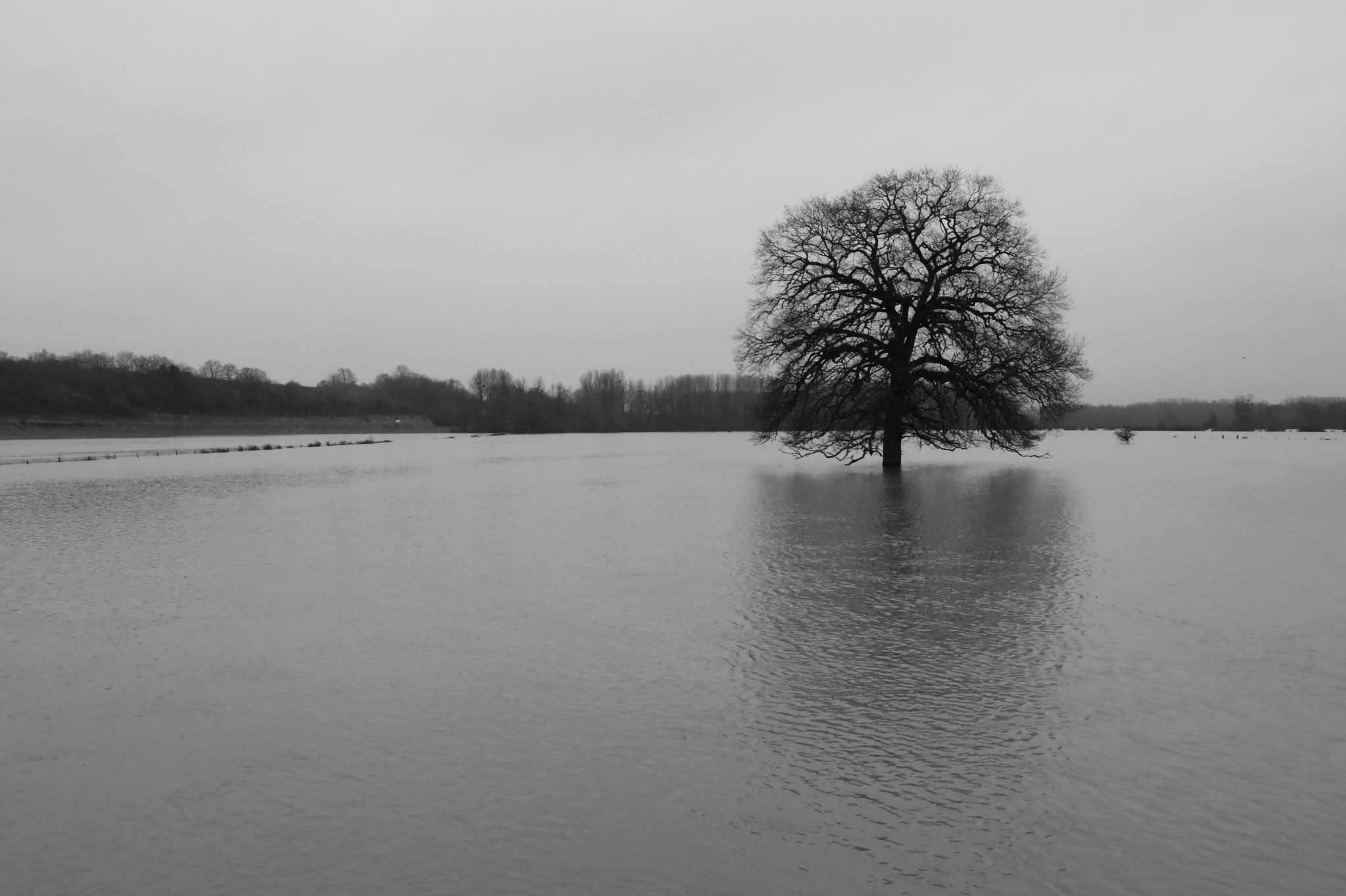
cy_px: 448
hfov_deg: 57.2
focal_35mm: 33
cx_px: 673
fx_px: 1234
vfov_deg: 40.0
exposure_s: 1/400
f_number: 16
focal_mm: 22
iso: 6400
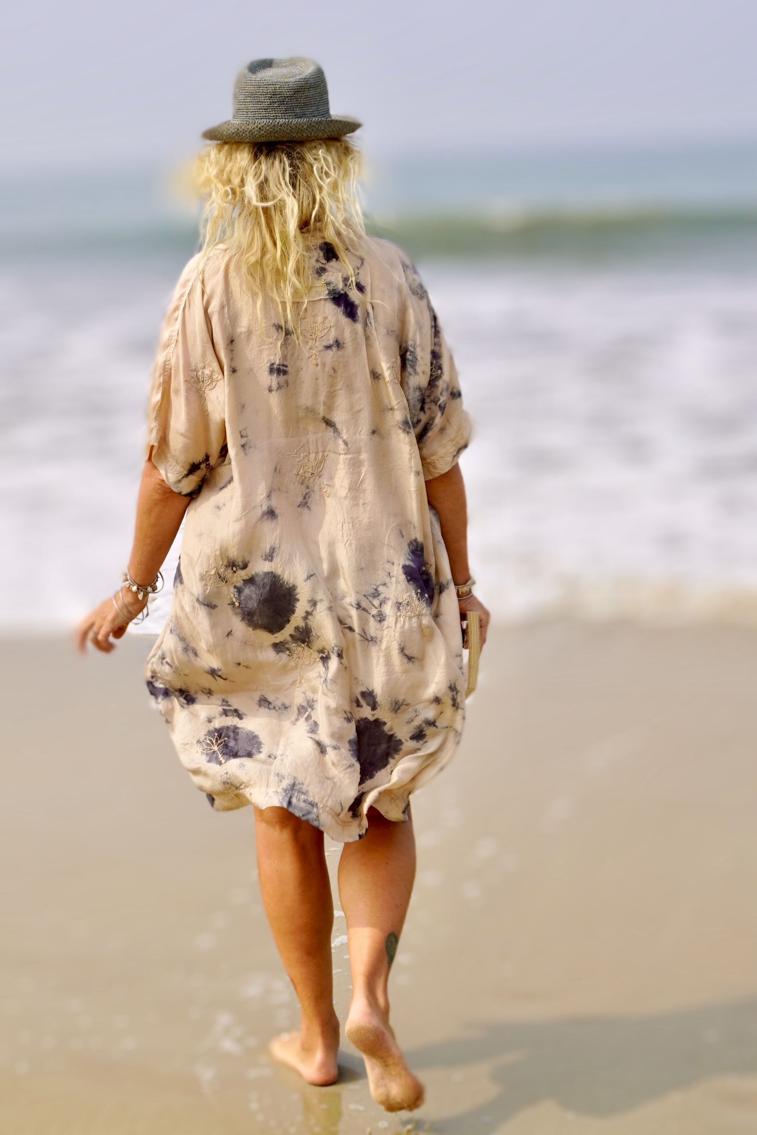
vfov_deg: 55.1
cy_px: 568
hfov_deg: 38.4
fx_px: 1088
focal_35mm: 34
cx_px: 378
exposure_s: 1/1000
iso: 100
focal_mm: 23
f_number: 5
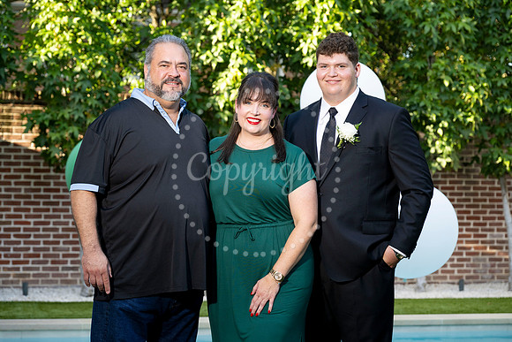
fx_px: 1219
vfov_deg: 16.0
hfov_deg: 23.7
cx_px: 256
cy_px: 171
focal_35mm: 86
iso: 400
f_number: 4.5
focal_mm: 83
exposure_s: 1/200
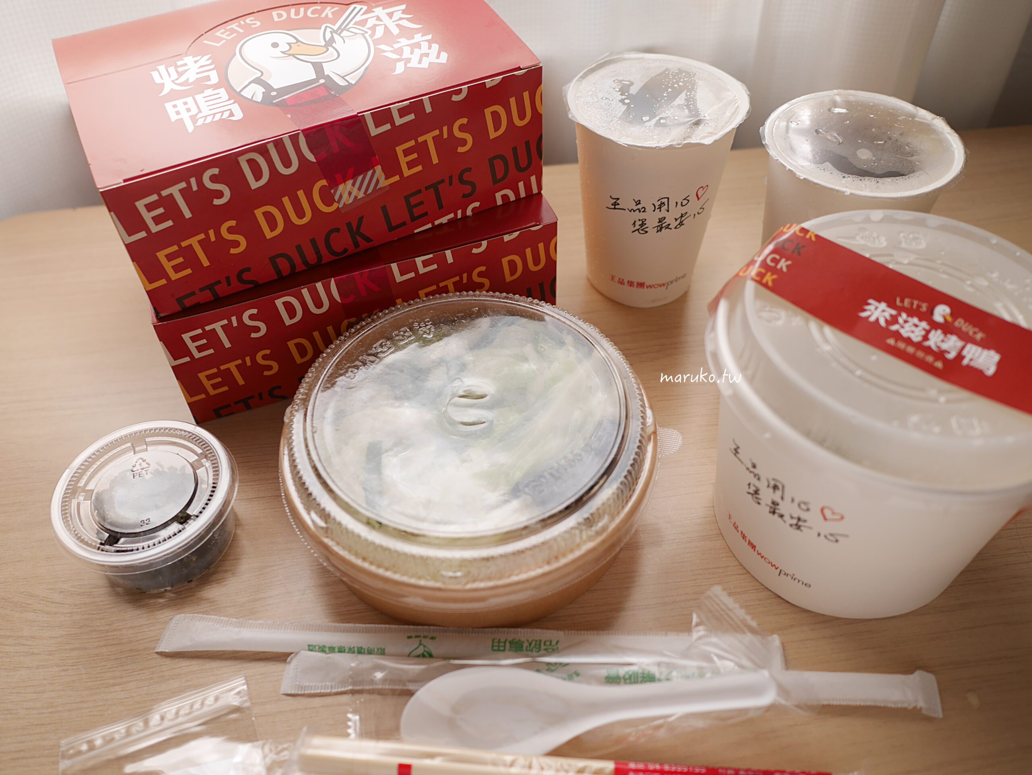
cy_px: 388
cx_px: 516
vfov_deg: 46.8
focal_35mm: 30
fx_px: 895
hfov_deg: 59.9
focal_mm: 15
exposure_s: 1/125
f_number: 2.2
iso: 200
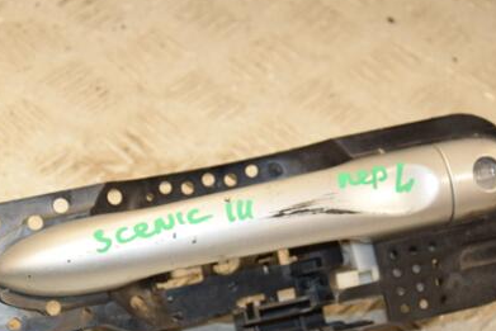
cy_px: 235
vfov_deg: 11.9
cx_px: 244
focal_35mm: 115
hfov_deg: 17.8
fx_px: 1585
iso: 800
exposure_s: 1/200
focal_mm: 50
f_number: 5.6
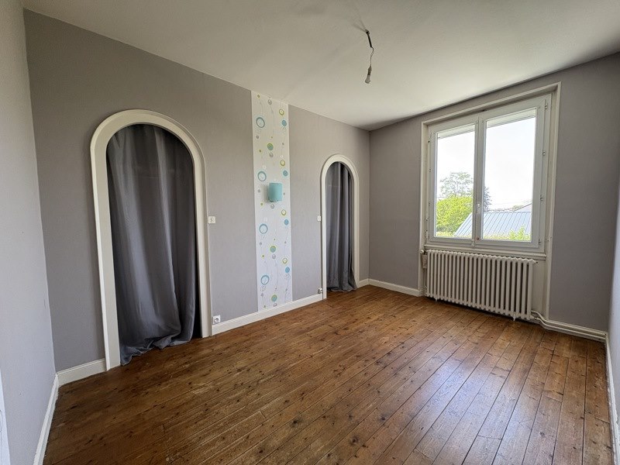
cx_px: 310
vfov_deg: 85.7
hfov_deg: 102.1
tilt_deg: -3.3
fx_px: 251
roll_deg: +0.7
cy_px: 232
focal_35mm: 14
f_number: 2.2
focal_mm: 2.22
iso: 100
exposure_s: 1/99
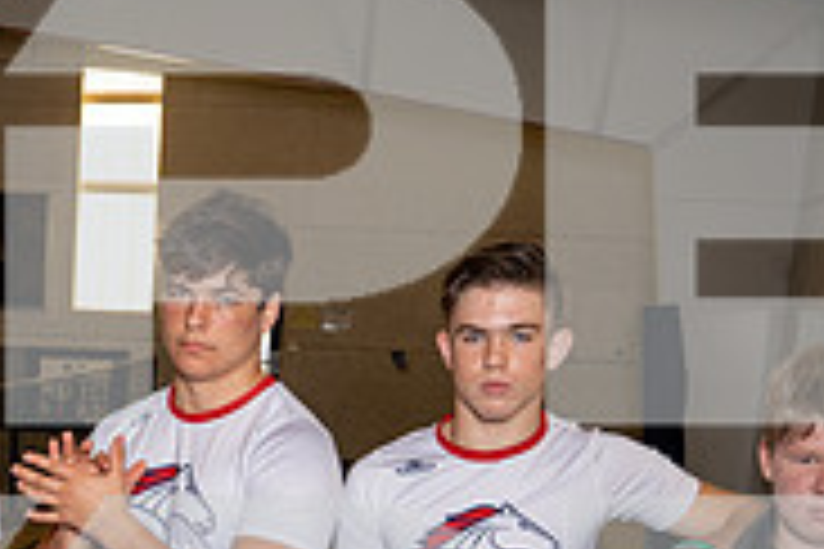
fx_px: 1739
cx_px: -68
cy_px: 736
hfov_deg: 24.9
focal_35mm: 76
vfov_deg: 16.8
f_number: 7.1
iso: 800
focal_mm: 24
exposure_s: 1/125
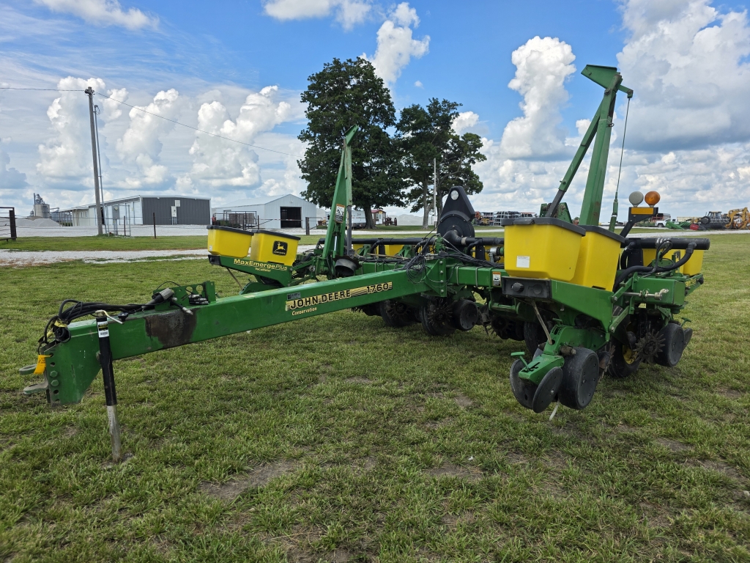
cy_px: 282
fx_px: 498
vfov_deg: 58.9
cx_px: 375
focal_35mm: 23
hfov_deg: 73.9
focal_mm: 6.3
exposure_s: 1/3891
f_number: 1.7
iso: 80
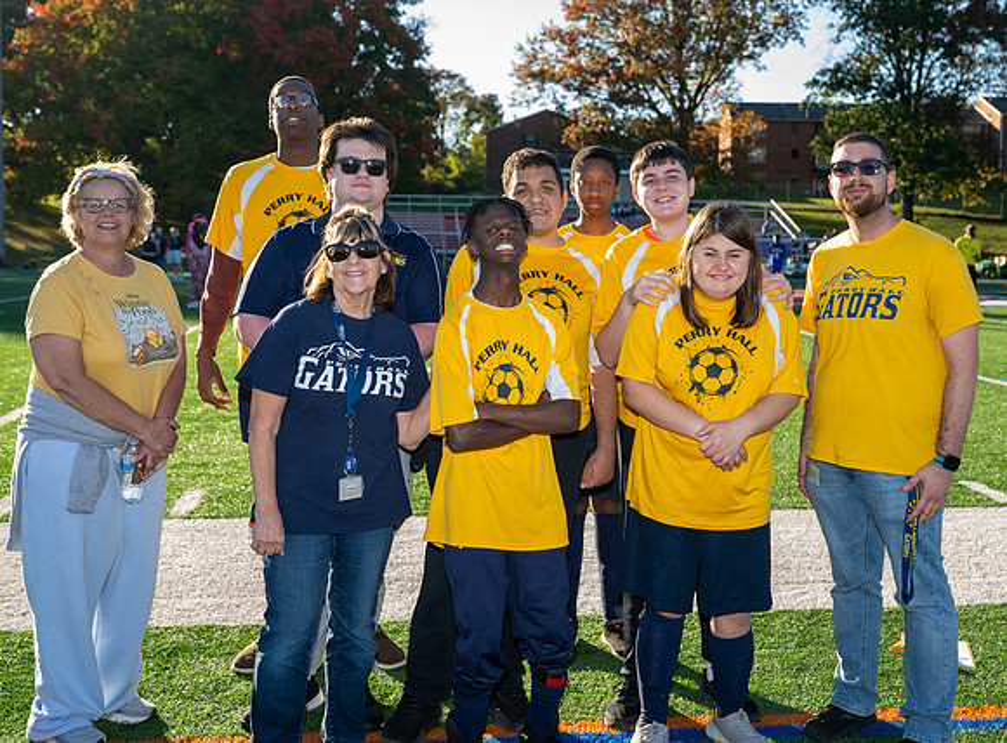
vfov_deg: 32.6
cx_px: 586
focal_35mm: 44
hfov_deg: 43.1
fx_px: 1269
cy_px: 310
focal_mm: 34
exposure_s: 1/200
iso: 100
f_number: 4
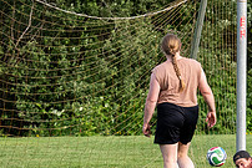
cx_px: 204
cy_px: 150
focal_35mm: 822
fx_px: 5758
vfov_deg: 1.7
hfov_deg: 2.5
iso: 800
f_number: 4.5
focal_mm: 125
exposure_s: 1/1250
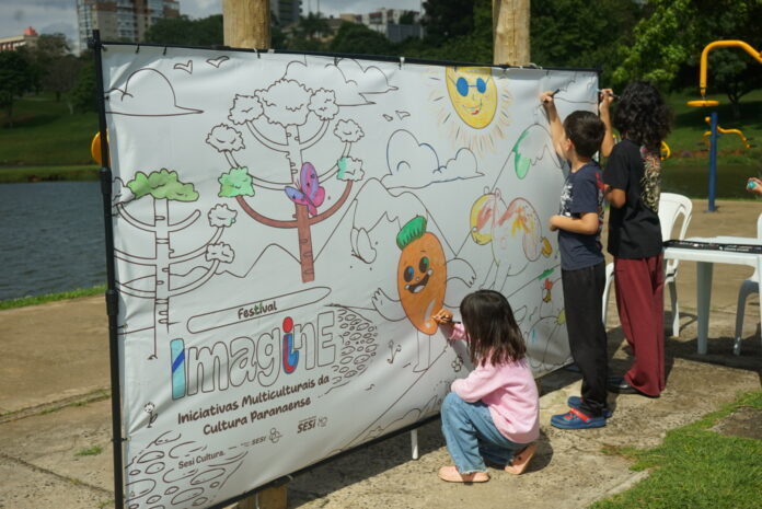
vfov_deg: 31.9
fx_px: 890
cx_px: 381
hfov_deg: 46.4
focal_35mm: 42
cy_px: 254
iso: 100
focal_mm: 42
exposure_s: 1/1000
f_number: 5.6
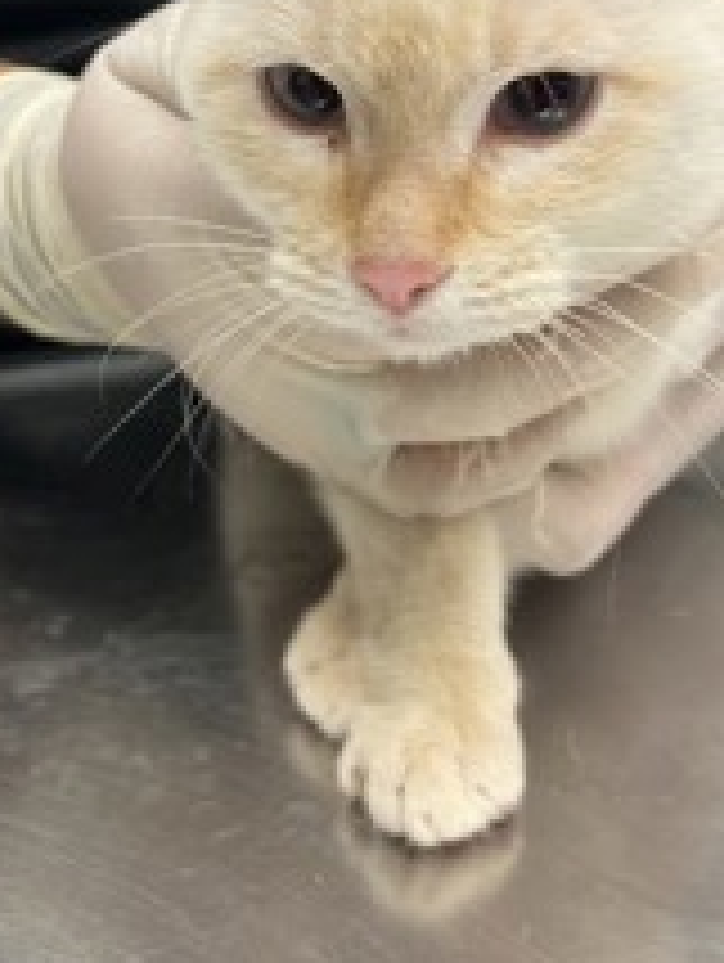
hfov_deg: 28.6
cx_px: 358
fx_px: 1419
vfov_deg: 37.0
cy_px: 302
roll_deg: +1.5
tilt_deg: -14.8
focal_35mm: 51
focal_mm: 5.1
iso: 80
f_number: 1.6
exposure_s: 1/60
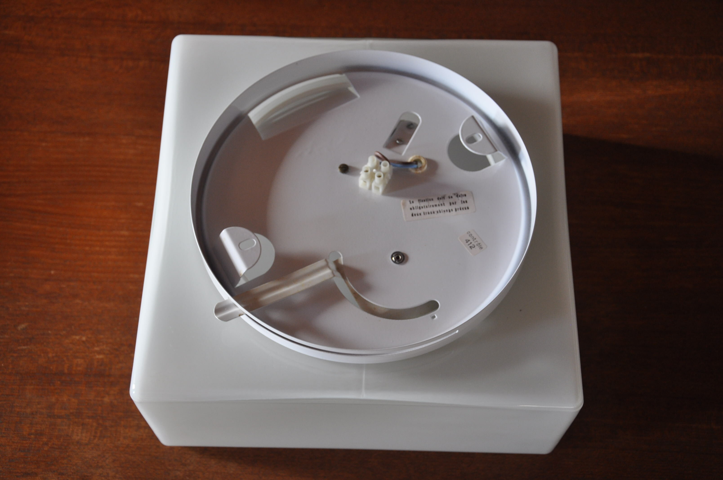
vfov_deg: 25.7
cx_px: 362
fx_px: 1053
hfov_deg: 37.9
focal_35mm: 52
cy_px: 240
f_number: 4.5
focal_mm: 35
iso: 640
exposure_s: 1/60
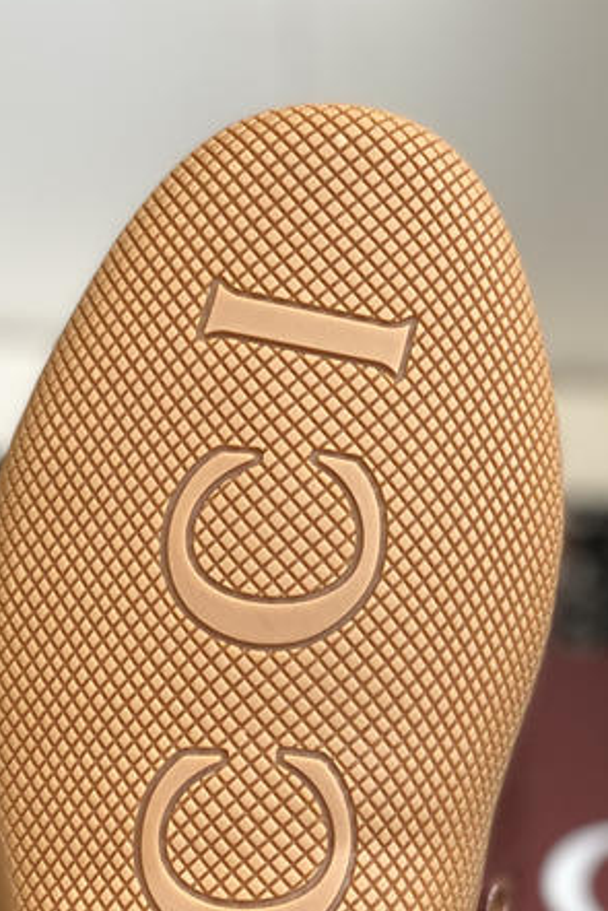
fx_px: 2683
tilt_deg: -40.0
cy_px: 682
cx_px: 482
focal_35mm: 106
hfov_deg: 12.9
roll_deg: -3.0
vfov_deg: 19.1
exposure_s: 1/122
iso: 100
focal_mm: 6
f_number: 2
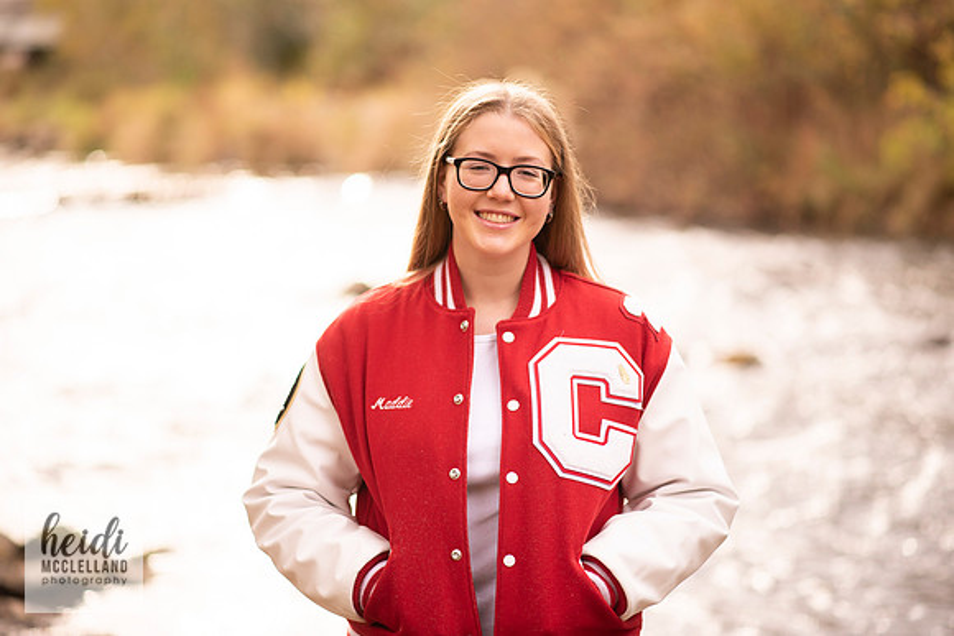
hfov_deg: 23.9
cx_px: 477
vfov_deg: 16.1
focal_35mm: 85
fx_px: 2253
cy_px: 318
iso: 100
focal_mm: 85
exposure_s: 1/800
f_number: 1.8
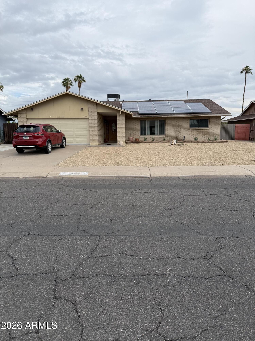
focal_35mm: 24
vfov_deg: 71.6
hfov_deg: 56.8
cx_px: 128
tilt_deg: -8.0
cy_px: 170
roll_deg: +0.3
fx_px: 236
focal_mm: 6.76
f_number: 1.78
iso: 80
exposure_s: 1/4673
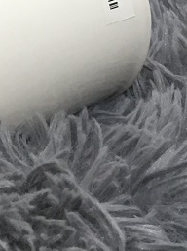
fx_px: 1047
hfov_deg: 10.0
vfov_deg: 12.9
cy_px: -124
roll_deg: +1.2
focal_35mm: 145
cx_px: -55
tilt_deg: -11.9
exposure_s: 1/33
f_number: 2.4
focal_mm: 3.3
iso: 100
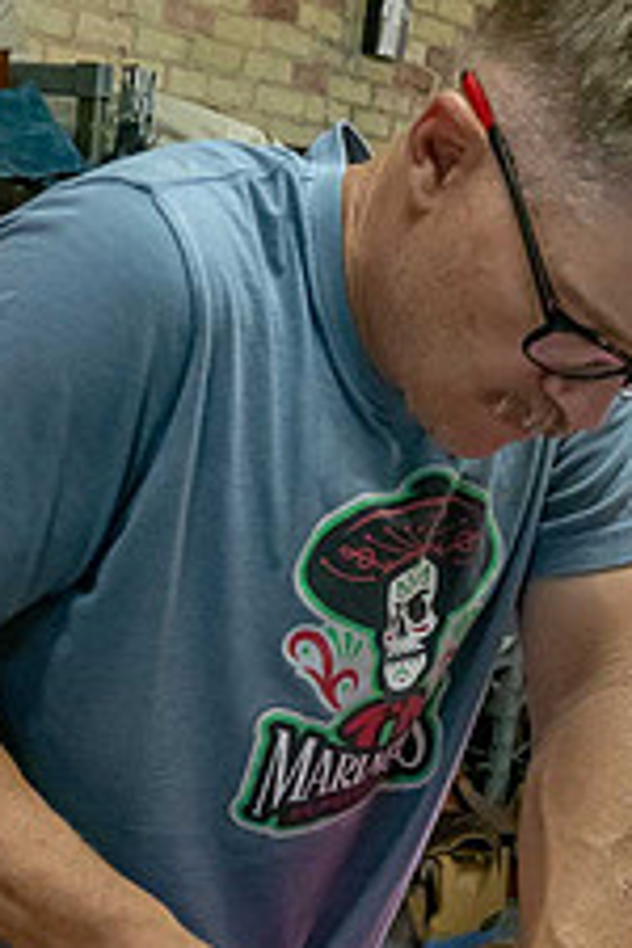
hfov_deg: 16.6
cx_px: 442
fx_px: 2159
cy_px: 767
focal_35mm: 82
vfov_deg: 24.3
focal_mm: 15.28
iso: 2500
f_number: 4.5
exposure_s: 1/100
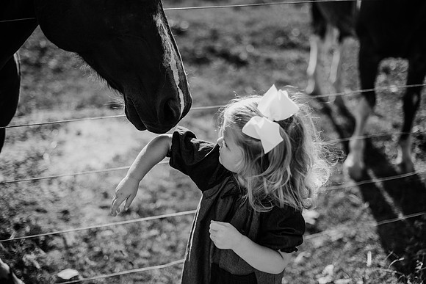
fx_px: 592
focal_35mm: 50
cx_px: 213
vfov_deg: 27.0
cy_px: 142
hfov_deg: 39.6
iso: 200
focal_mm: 50
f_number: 2
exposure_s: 1/2500
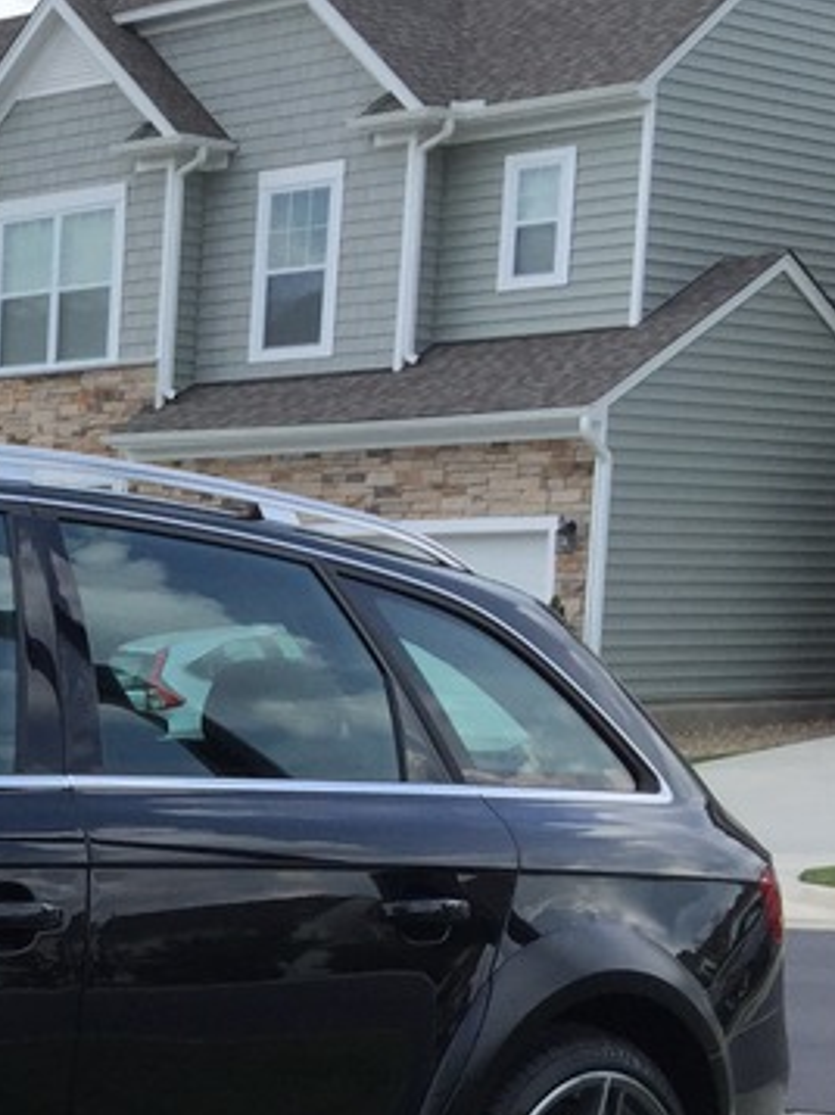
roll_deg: -1.2
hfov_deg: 15.5
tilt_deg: -8.9
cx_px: -620
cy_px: 1043
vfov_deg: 22.9
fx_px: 2673
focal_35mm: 83
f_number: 2.2
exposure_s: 1/1236
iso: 32
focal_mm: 4.15
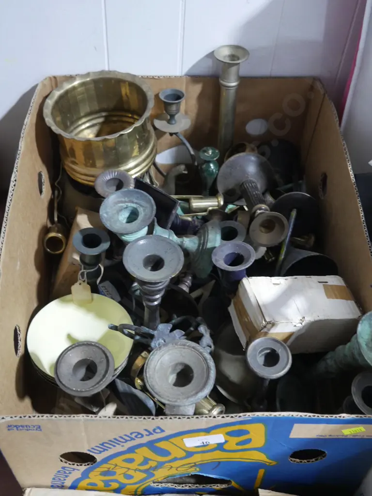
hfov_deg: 36.0
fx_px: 573
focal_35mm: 40
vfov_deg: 46.8
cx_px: 186
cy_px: 248
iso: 2000
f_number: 4.5
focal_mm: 20
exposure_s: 1/60
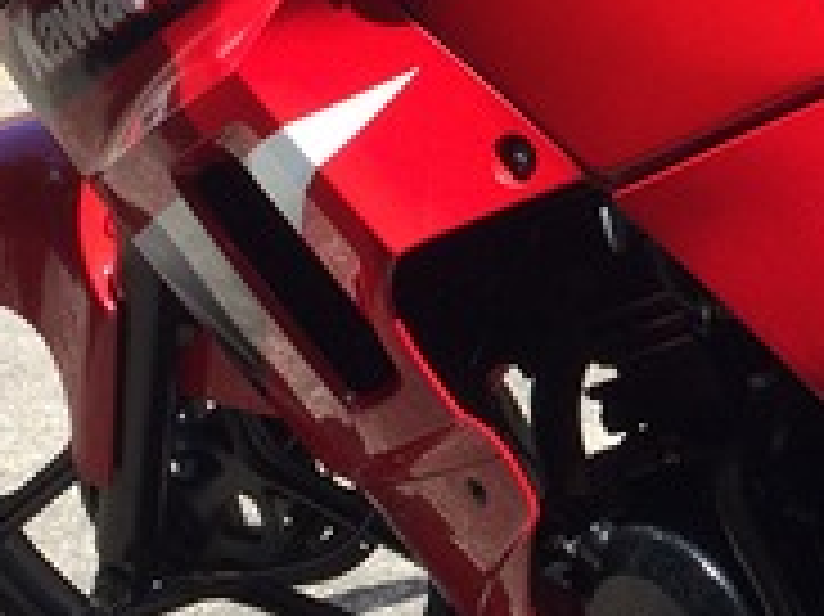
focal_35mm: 127
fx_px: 3021
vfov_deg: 11.7
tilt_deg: -12.4
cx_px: 1049
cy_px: 256
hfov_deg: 14.9
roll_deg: -1.0
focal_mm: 4.15
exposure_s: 1/774
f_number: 2.2
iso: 32
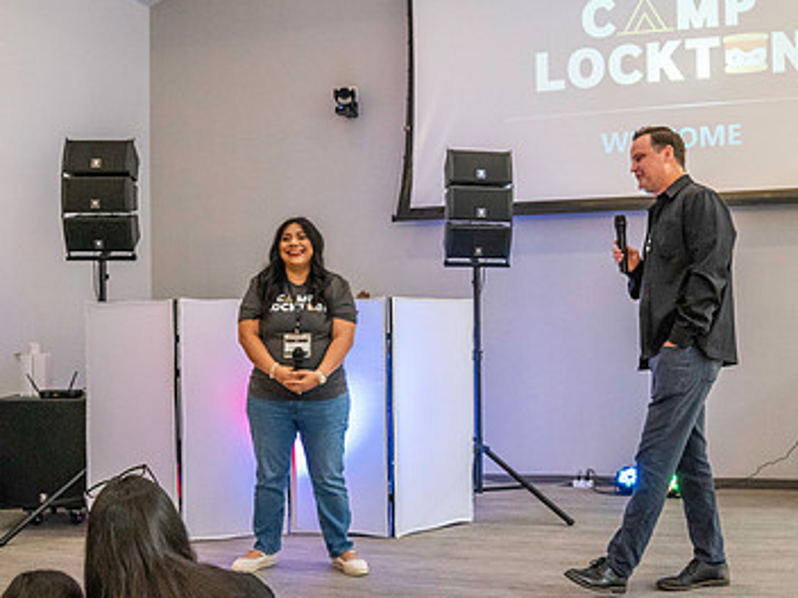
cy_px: 343
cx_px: 458
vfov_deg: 37.6
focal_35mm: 38
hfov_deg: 48.8
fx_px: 876
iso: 10000
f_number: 5.6
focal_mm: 24
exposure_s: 1/200
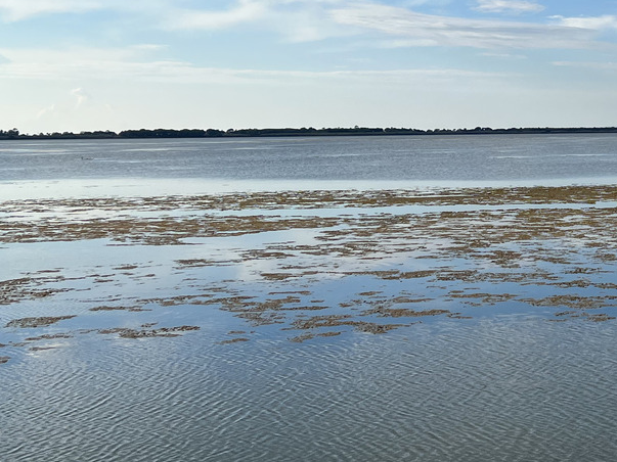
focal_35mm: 69
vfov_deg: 21.1
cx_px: 565
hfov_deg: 27.1
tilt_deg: +0.3
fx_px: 1230
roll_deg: +0.8
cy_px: 121
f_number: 1.5
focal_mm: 5.7
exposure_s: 1/5882
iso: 50
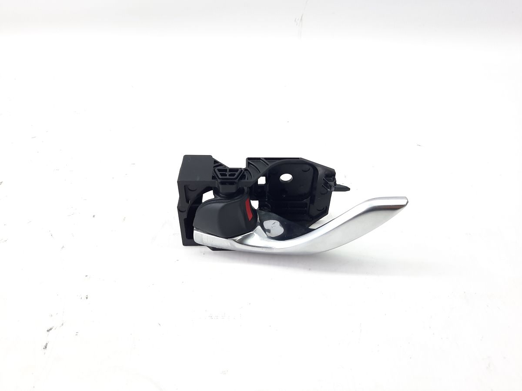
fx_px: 377
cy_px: 196
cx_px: 261
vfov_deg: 54.9
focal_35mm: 25
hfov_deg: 69.4
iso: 80
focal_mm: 4.6
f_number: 2
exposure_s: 1/50
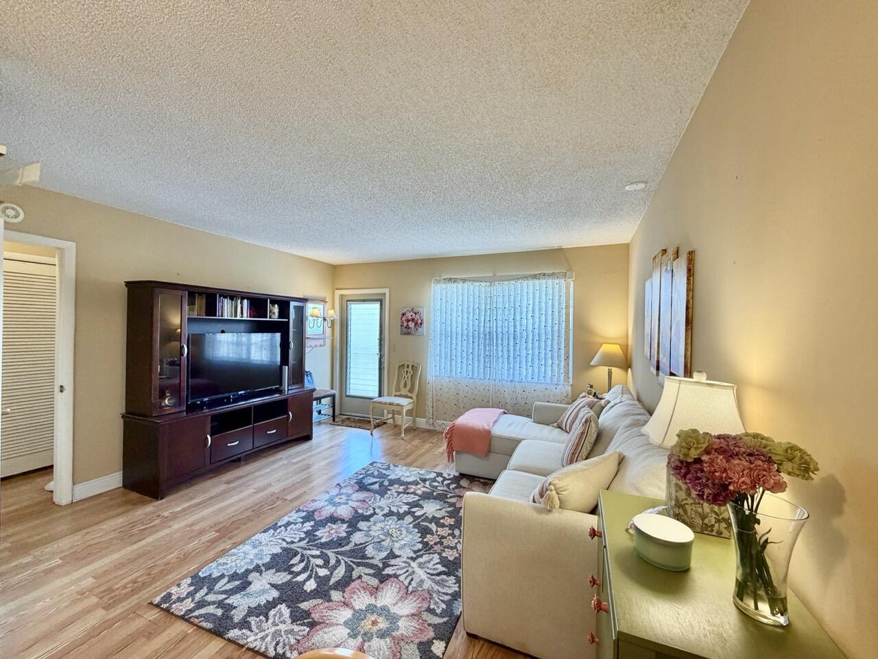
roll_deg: -0.7
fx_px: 355
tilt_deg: -1.0
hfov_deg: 102.1
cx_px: 439
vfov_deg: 85.7
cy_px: 330
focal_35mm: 14
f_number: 2.2
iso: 200
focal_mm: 2.22
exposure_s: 1/60
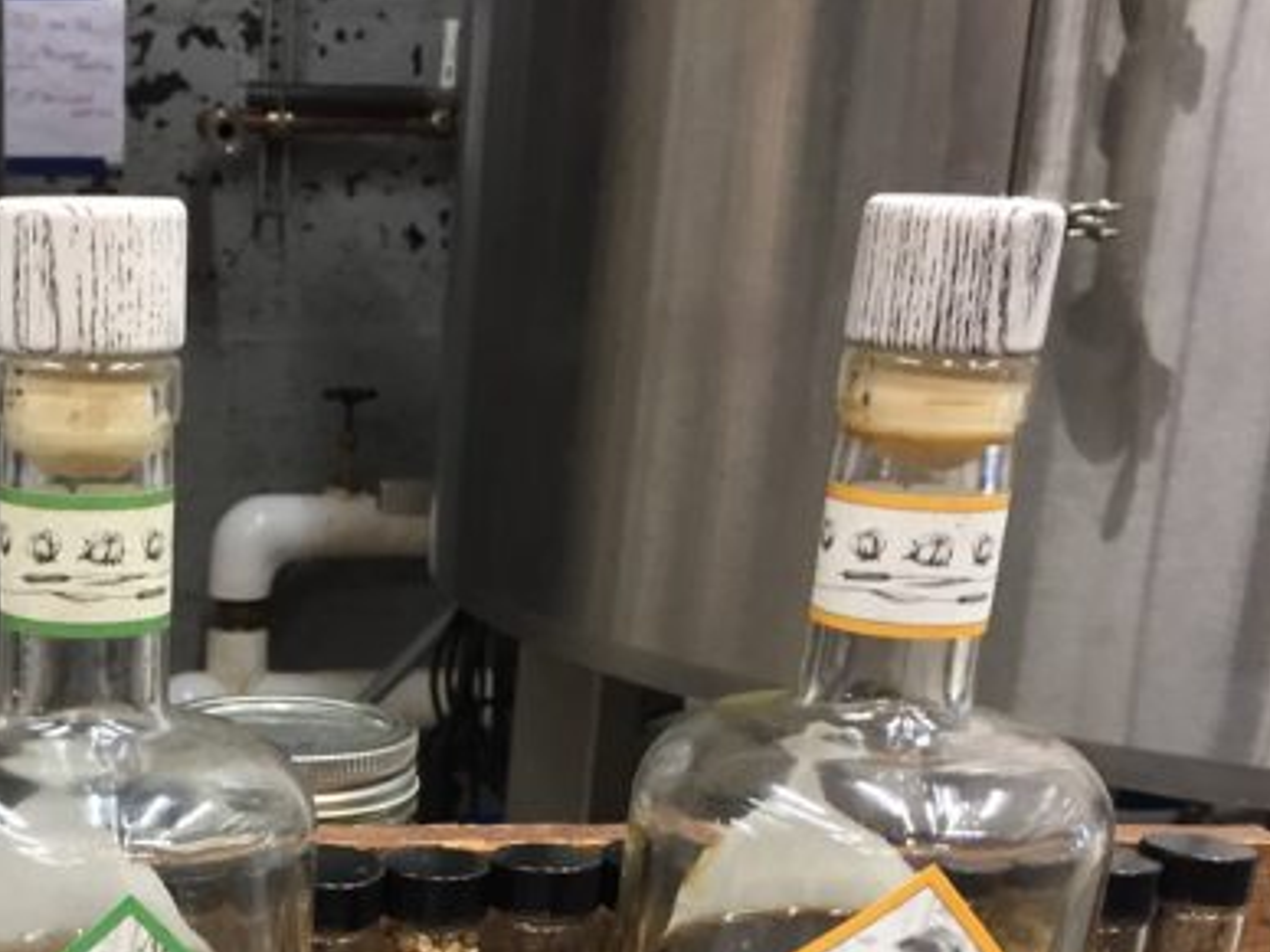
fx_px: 2275
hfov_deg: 29.7
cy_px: 1006
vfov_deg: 22.5
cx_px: 88
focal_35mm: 62
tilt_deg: -21.6
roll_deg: -1.8
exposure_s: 1/30
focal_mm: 4.15
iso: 80
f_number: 2.2
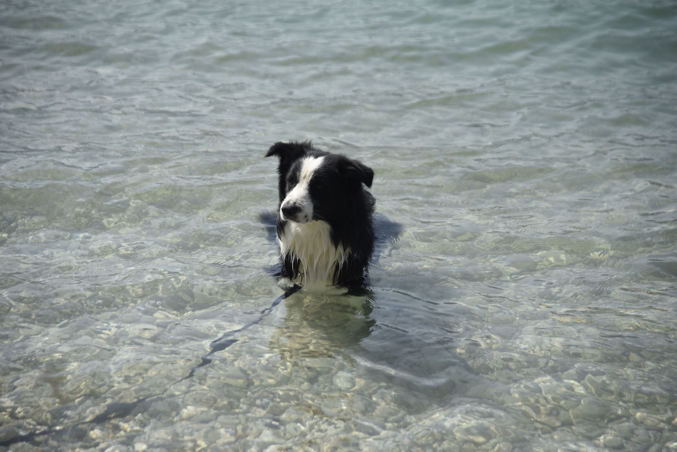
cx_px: 338
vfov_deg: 13.1
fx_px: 1975
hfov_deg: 19.4
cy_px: 226
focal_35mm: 105
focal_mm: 105
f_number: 4
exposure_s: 1/1000
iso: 100
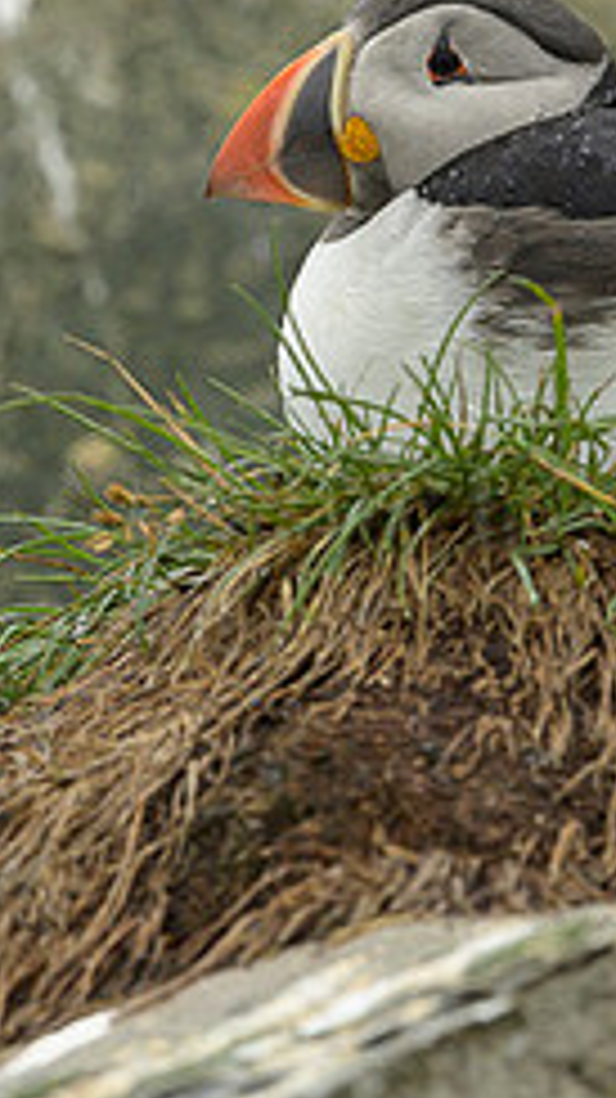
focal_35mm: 1246
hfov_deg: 1.0
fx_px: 36231
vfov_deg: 1.7
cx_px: 391
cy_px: 248
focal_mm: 500
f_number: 8
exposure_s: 1/320
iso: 640
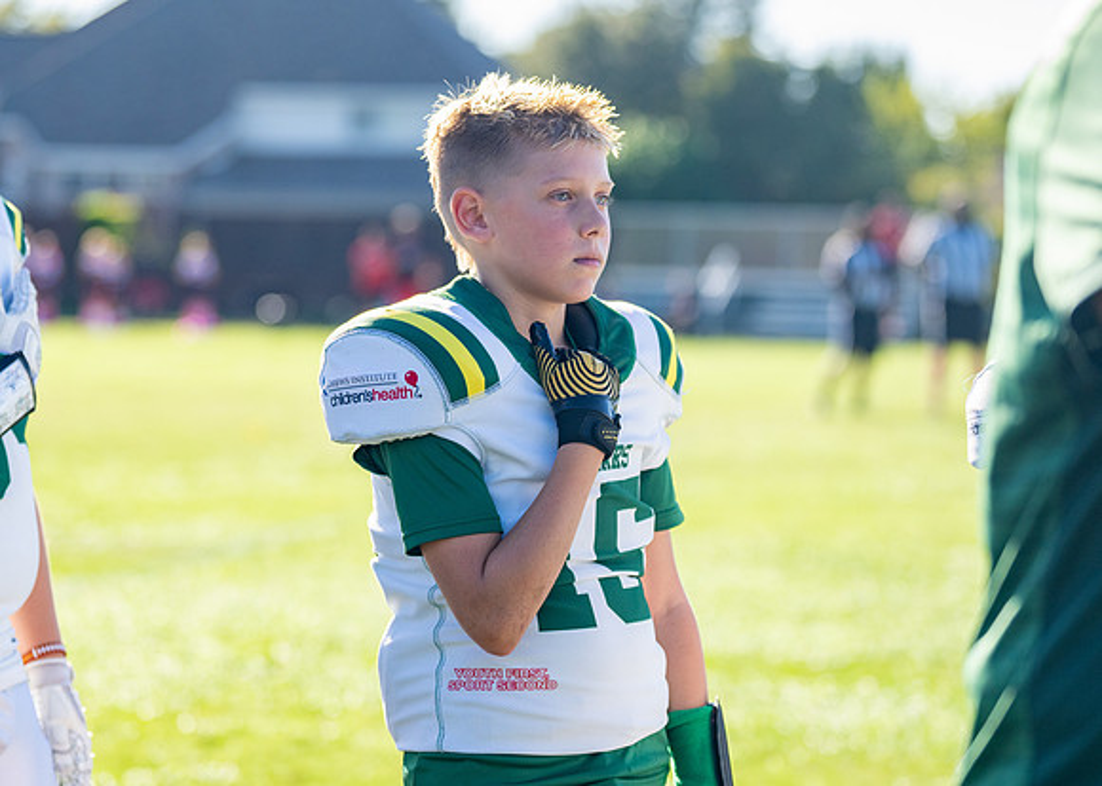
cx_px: 529
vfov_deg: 12.2
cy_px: 391
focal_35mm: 118
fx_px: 3685
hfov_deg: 17.0
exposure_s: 1/3200
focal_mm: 91
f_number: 2.8
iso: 500
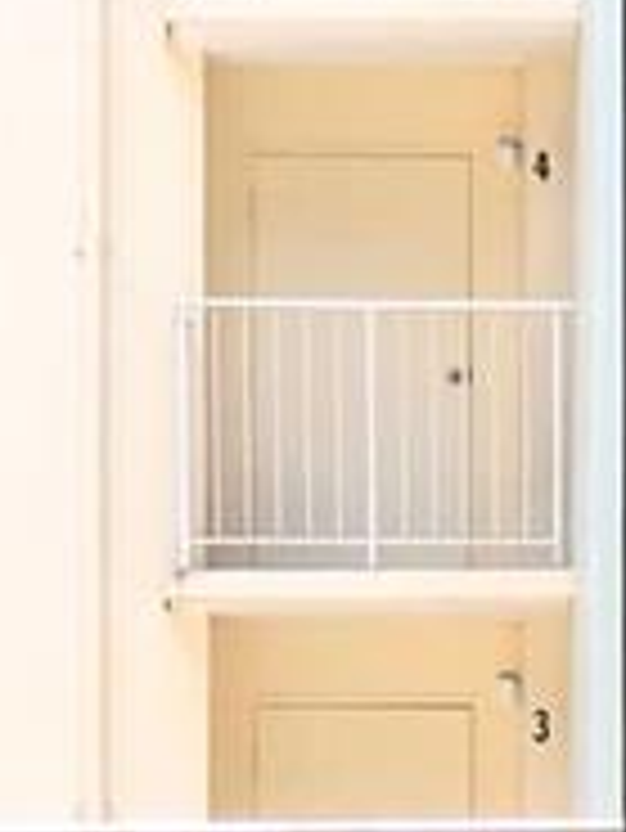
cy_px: 1300
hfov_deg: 4.0
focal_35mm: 369
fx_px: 8887
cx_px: 1297
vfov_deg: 5.3
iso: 20
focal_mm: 6.6
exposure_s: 1/126
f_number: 2.8
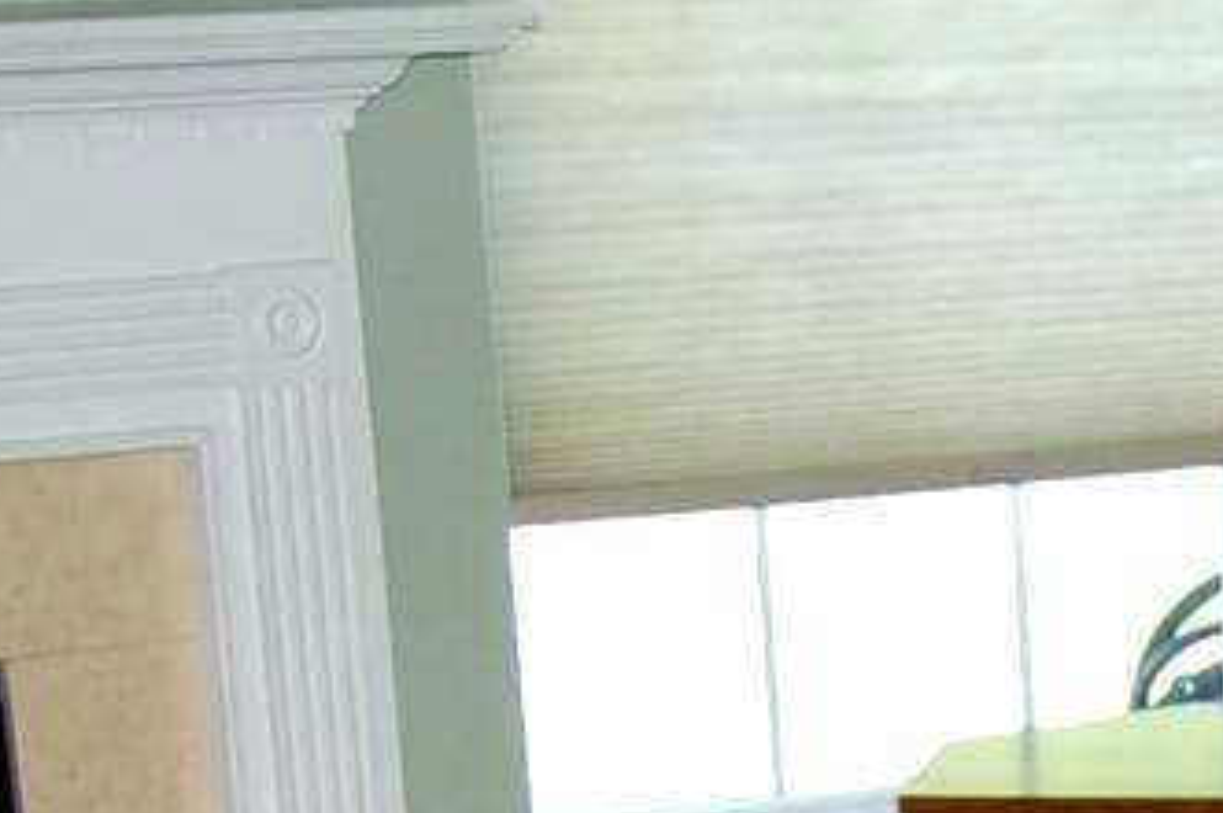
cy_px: 1946
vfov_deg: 7.6
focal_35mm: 167
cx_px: 2542
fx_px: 5668
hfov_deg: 11.1
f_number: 3.5
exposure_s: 1/60
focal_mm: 18
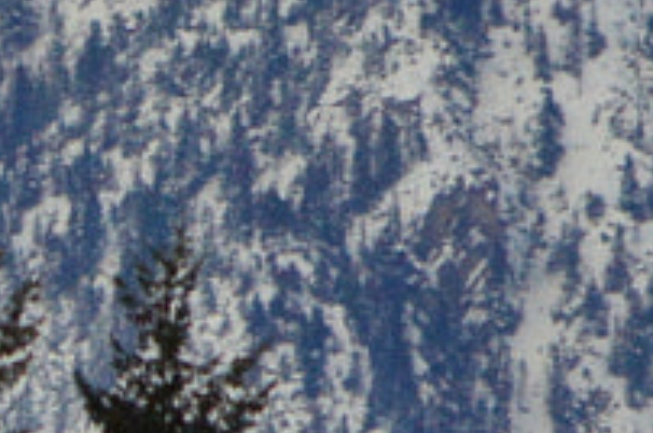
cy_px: -737
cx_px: -1607
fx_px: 64580
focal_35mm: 3566
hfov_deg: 0.6
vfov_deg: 0.4
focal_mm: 300
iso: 720
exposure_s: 1/2000
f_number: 9
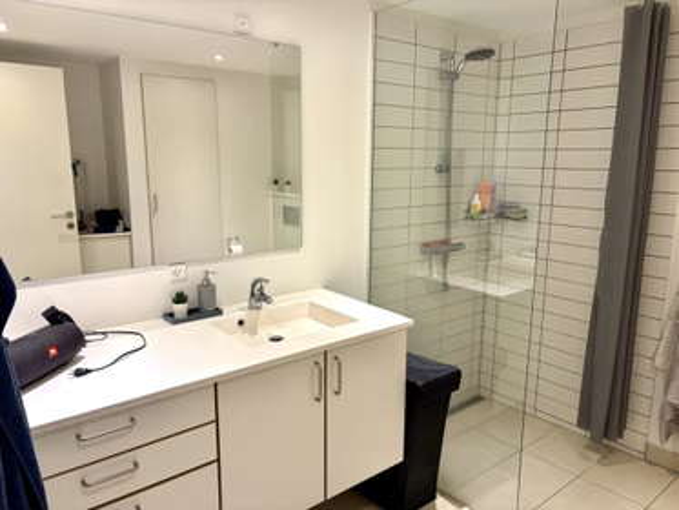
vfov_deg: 53.1
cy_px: 255
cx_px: 340
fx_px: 510
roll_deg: +0.0
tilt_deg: -10.0
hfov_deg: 67.3
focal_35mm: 26
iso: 100
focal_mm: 5.96
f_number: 1.6
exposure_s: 1/50
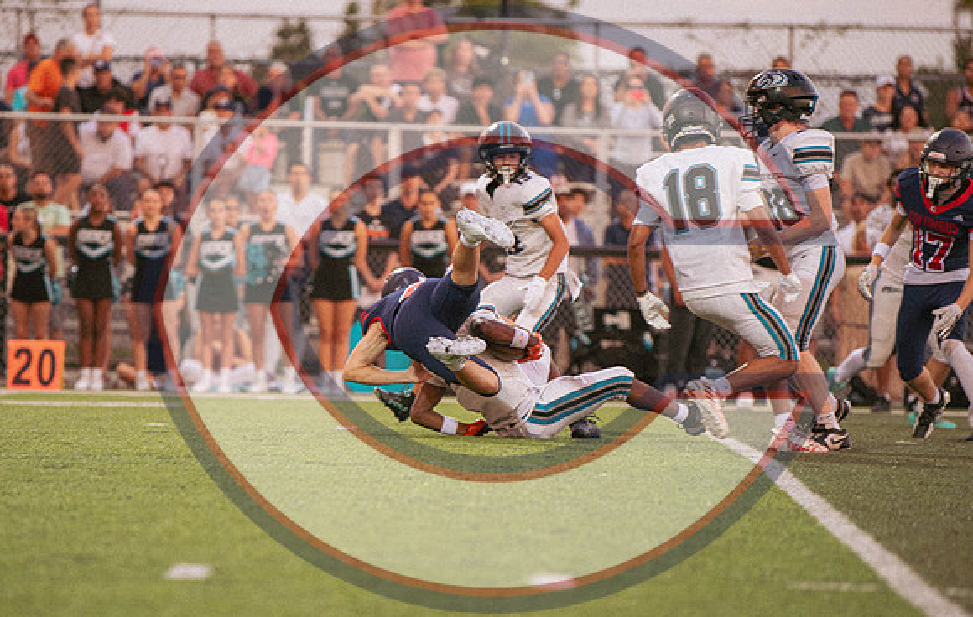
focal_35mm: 266
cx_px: 436
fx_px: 7085
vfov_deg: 5.0
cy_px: 368
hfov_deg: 7.9
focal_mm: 180
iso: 3200
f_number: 2.8
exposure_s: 1/1000
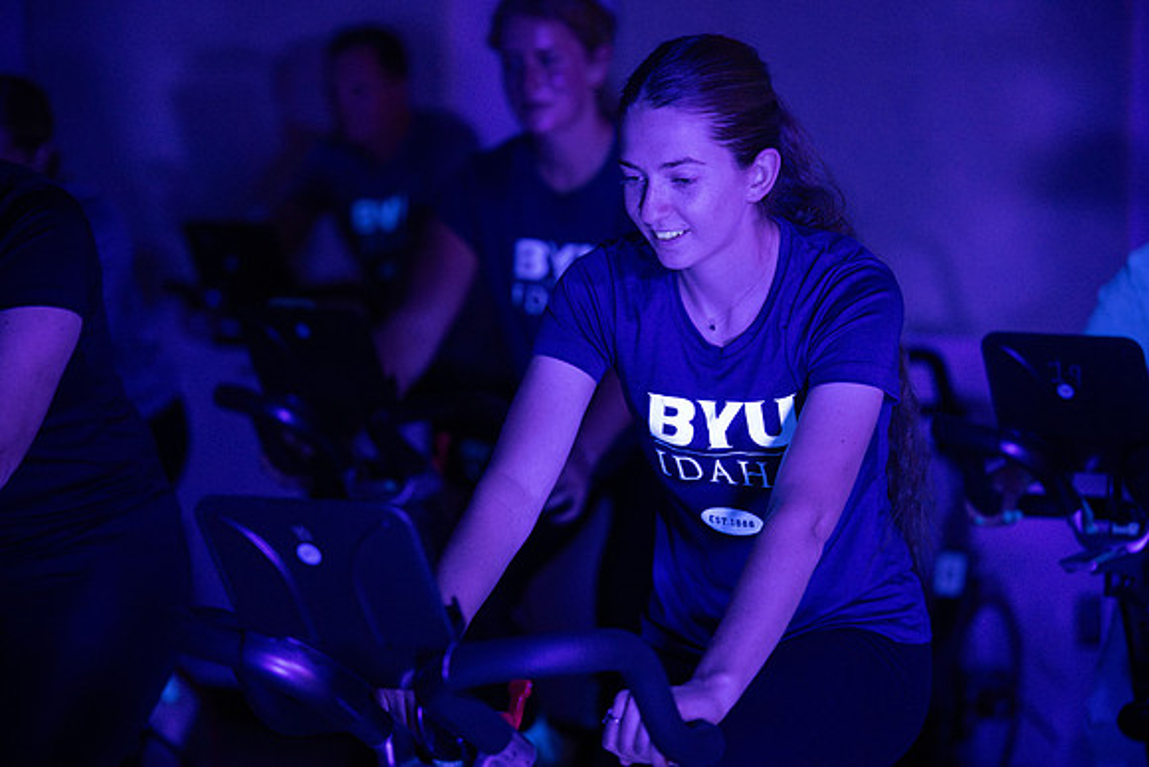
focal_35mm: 98
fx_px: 3128
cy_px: 384
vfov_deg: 14.0
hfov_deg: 20.8
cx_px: 574
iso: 6400
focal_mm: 98
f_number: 2.8
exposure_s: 1/160
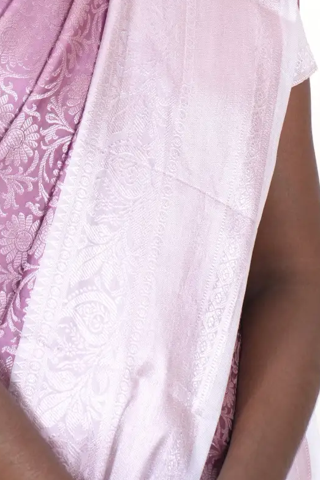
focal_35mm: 621
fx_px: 8273
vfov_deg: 3.3
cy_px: -30
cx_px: 63
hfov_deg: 2.2
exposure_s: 1/160
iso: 1000
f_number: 6.3
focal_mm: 135
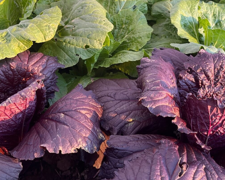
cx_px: 124
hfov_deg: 47.9
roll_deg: -2.7
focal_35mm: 38
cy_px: 66
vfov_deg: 38.9
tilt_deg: -31.7
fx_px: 253
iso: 80
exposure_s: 1/121
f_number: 1.6
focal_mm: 5.1
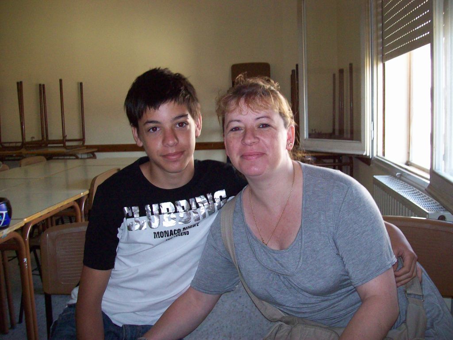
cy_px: 170
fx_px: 471
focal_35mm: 36
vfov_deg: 39.7
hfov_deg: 51.4
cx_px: 226
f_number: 2.7
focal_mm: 6
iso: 200
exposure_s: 1/64
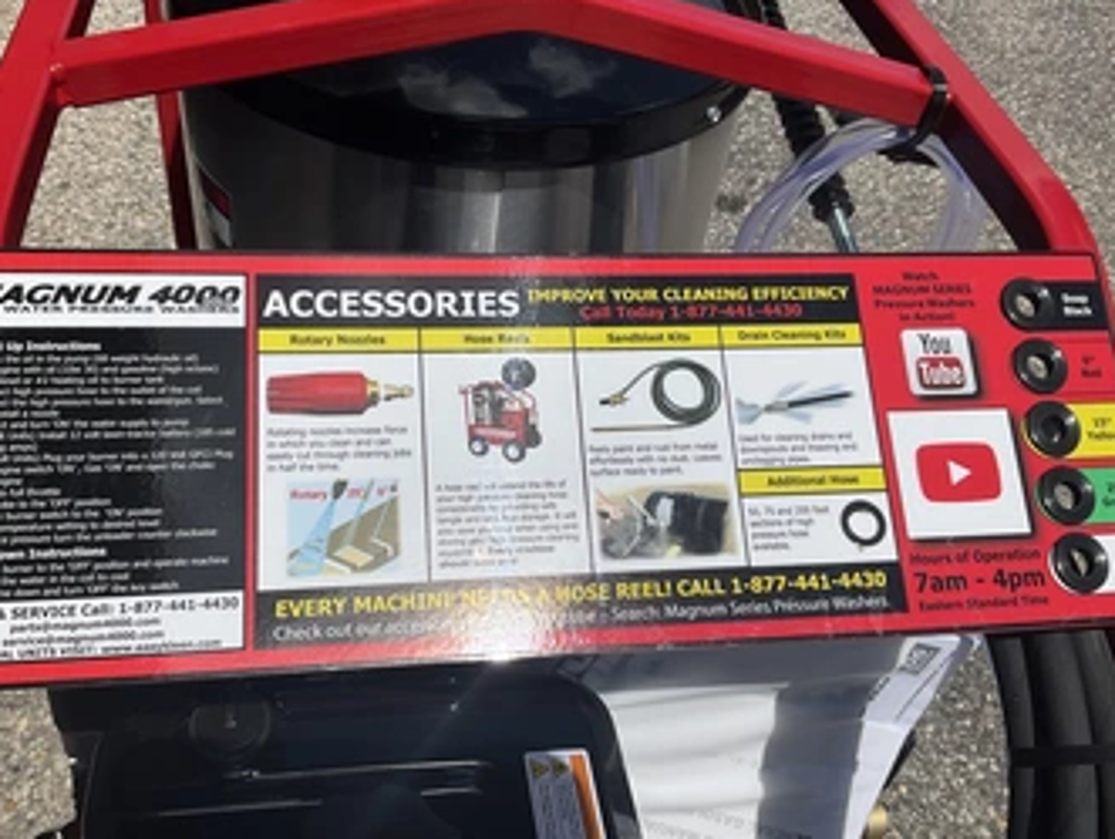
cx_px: 529
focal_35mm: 35
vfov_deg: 40.8
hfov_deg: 52.6
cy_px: 401
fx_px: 1129
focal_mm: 3
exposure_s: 1/5263
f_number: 1.8
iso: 25
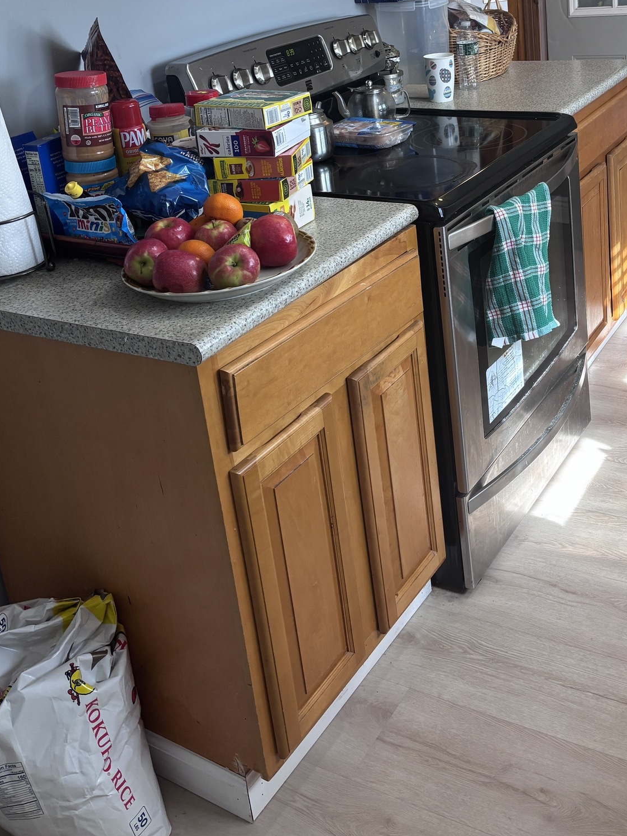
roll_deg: +4.0
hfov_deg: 35.5
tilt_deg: -18.5
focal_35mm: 40
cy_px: 194
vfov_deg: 45.0
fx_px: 966
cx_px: 434
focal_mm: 5.96
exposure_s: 1/60
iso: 125
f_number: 1.6
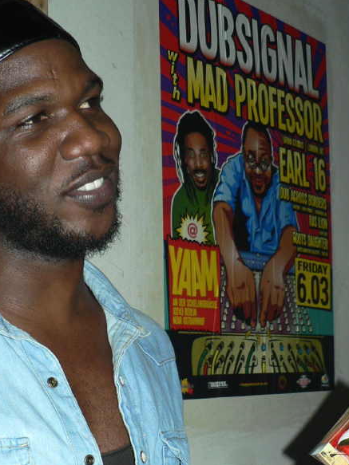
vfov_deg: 31.2
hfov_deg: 24.4
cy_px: 384
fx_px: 807
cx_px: 174
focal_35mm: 60
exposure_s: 1/60
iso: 100
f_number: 2.8
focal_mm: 6
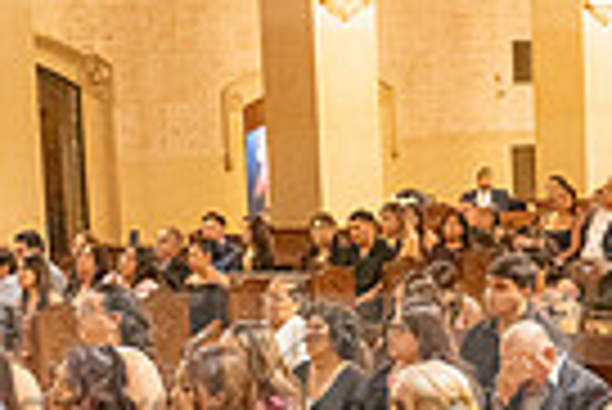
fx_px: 1736
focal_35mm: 102
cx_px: 202
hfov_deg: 19.9
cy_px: 399
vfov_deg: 13.3
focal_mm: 24
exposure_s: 1/200
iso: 2000
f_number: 2.8
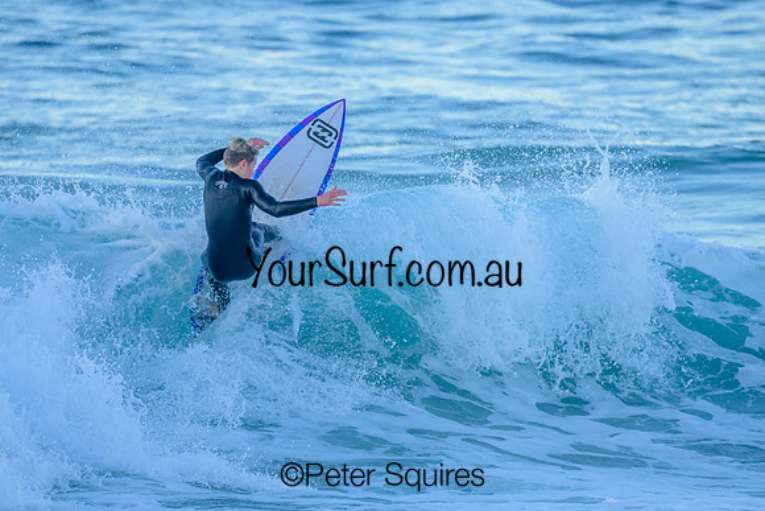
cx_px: 340
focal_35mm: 953
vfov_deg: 1.4
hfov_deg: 2.2
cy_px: 280
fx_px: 20248
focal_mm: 800
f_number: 6.3
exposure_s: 1/1600
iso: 900
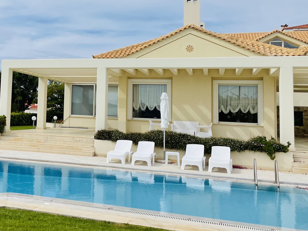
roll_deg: -2.5
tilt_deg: +5.7
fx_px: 418
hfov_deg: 38.3
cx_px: 45
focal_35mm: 47
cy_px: 73
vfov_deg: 30.6
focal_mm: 4.2
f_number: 1.6
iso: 32
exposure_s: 1/8403
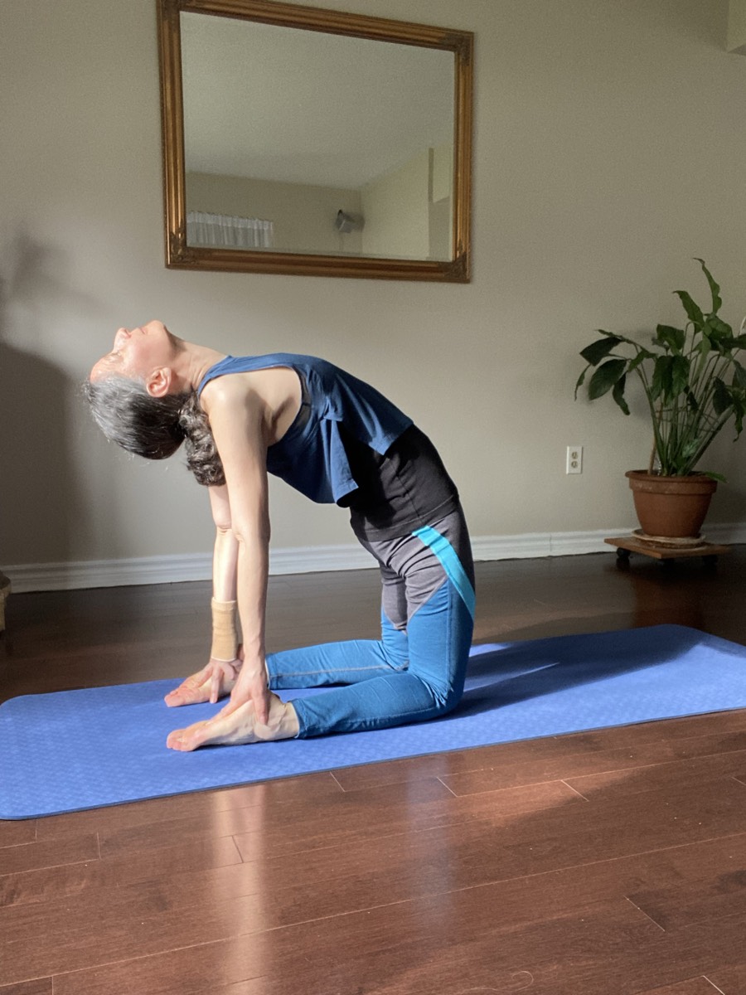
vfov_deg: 60.0
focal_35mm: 30
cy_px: 498
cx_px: 373
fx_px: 862
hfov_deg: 46.8
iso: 125
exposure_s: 1/60
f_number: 2.2
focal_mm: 2.71
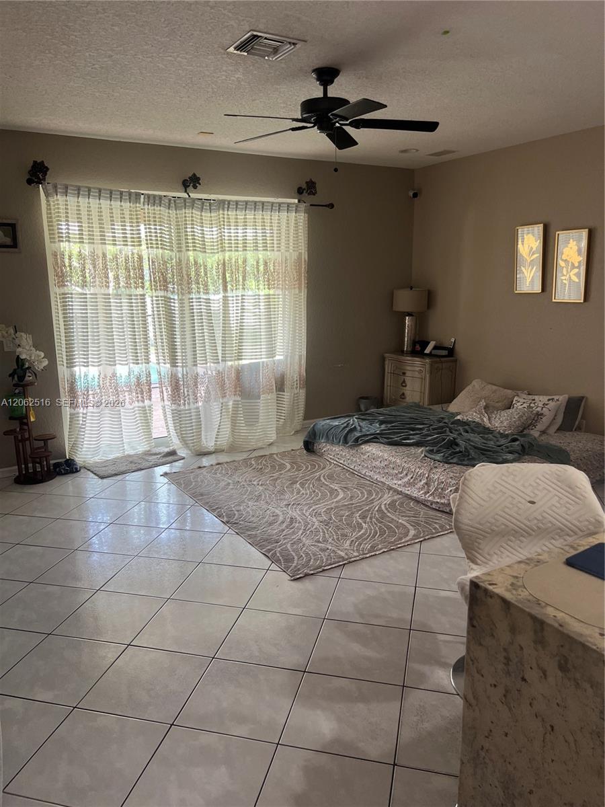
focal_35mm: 26
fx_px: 606
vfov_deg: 67.3
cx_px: 302
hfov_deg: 53.1
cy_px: 404
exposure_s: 1/60
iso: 64
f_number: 1.5
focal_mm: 5.7
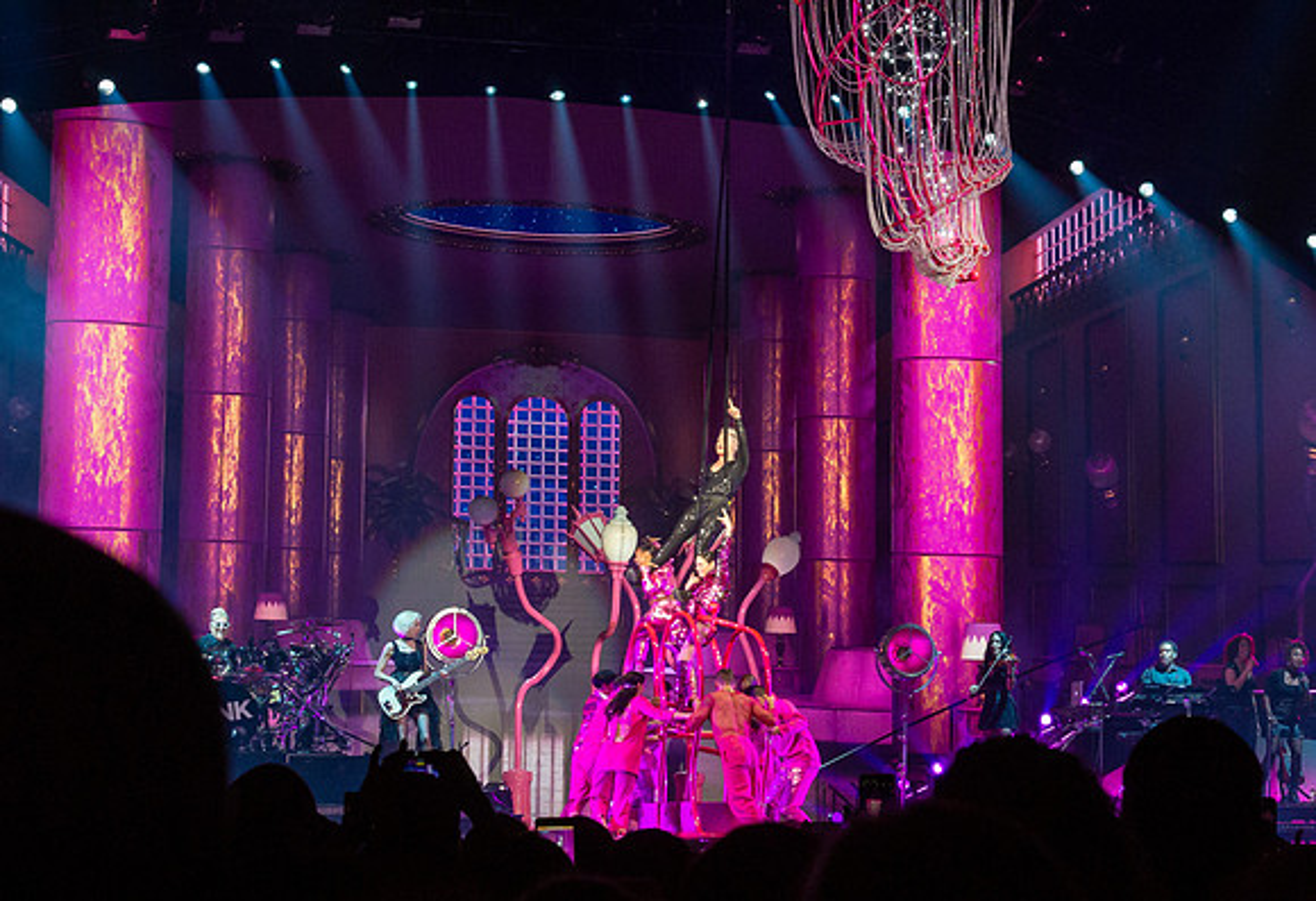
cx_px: 766
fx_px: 4559
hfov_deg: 16.4
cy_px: 513
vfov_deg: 11.3
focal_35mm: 124
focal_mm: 39.8
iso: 800
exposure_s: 1/100
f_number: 6.3
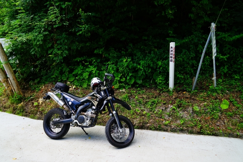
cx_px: 122
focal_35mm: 24
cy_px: 81
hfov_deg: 73.7
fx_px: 162
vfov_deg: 53.2
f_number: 5.6
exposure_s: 1/80
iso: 100
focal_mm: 24
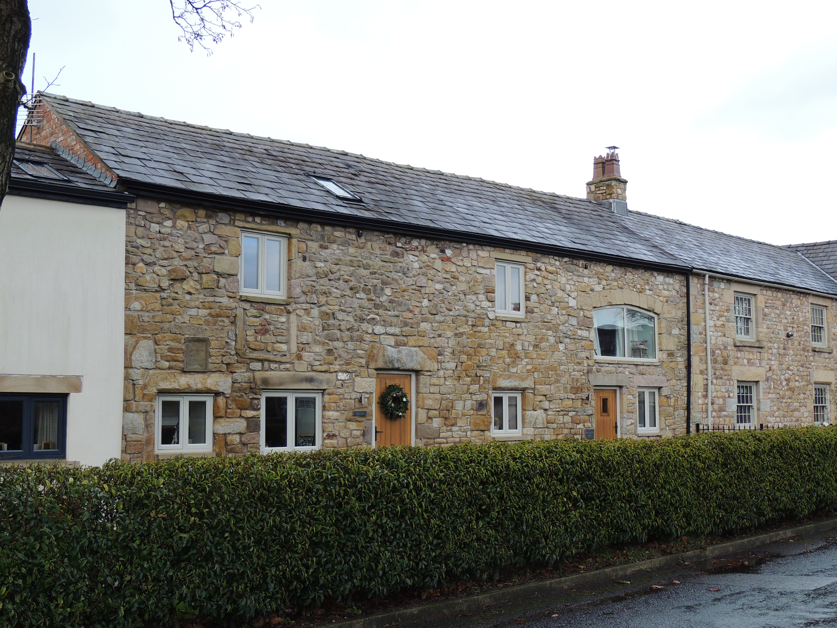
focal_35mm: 43
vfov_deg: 33.6
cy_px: 314
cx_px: 418
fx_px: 1040
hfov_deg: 43.9
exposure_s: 1/125
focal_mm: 7.6
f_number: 3.4
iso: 100
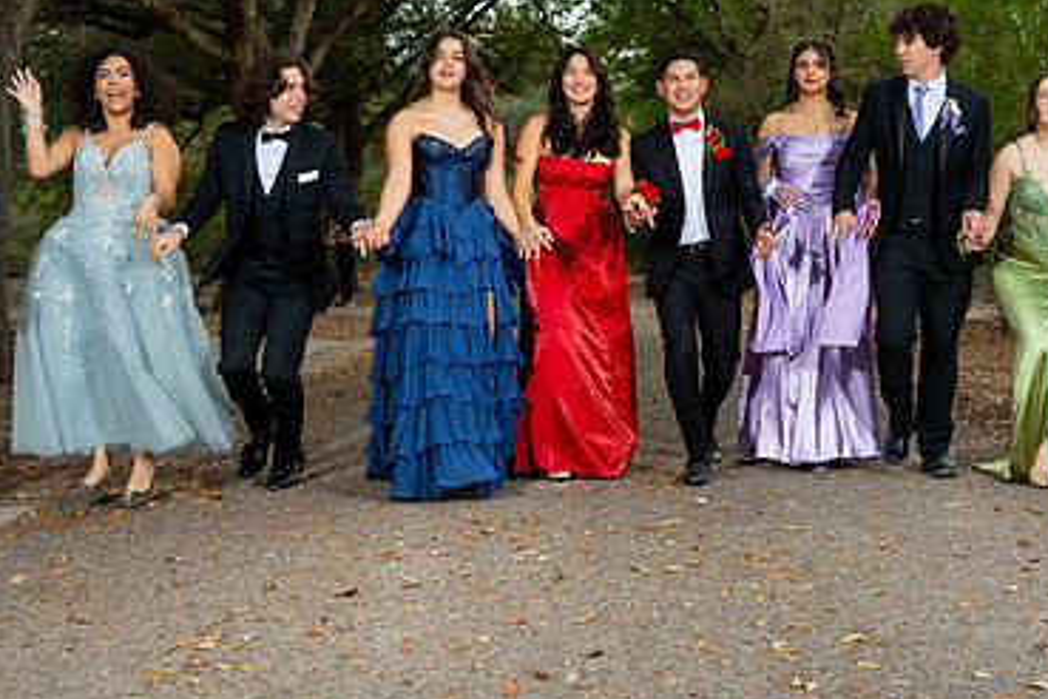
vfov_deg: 24.5
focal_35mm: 55
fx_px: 1601
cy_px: 220
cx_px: 591
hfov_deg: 36.2
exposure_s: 1/200
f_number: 3.2
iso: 250
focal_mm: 35
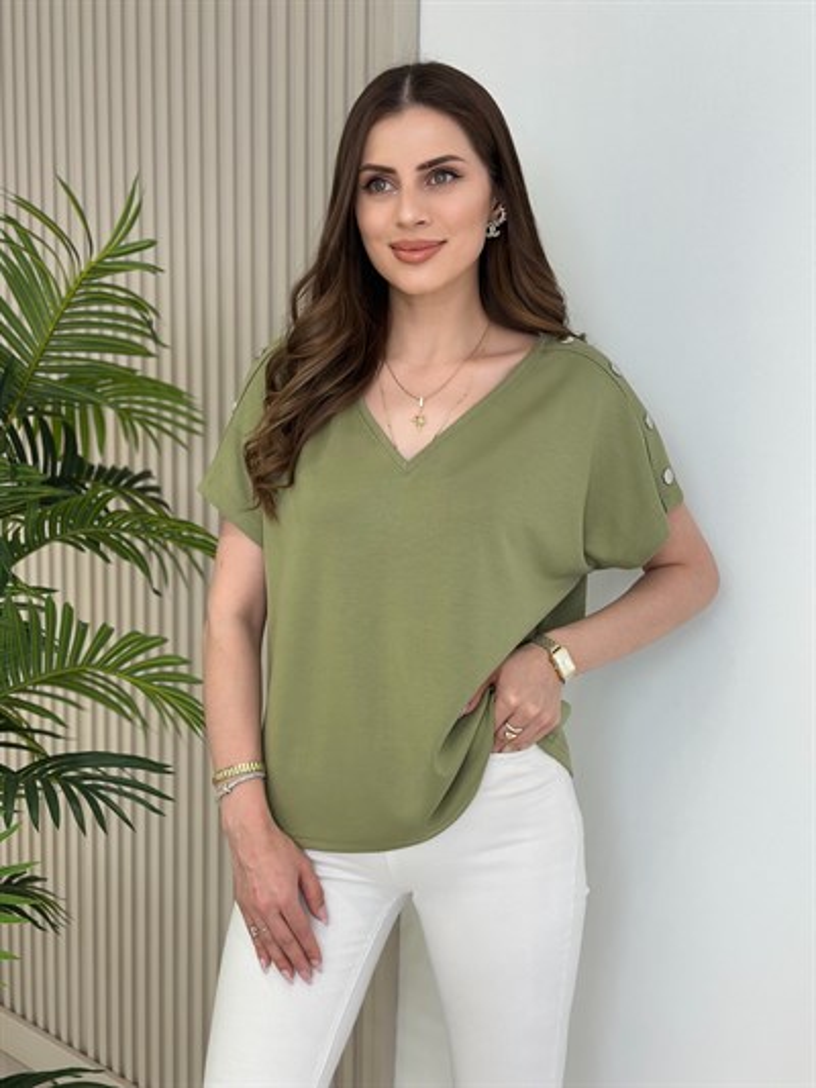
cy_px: 544
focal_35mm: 48
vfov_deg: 39.6
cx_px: 408
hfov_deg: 30.3
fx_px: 1508
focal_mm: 6.86
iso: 80
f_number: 1.78
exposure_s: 1/255
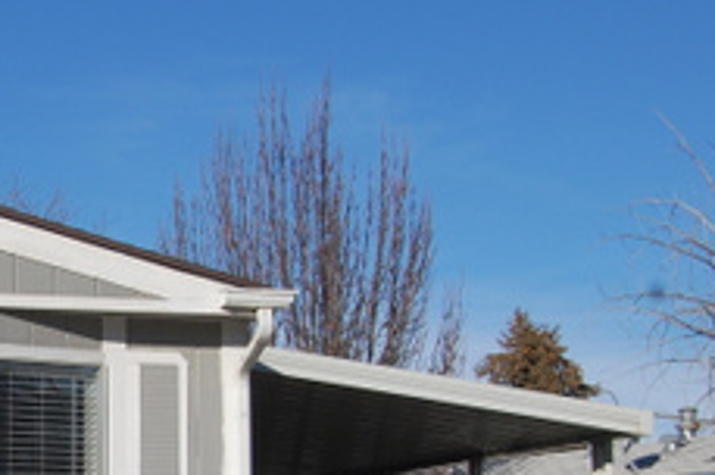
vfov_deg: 12.3
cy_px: 528
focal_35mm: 109
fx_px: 2162
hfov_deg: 17.7
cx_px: -197
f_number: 10
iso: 200
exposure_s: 1/400
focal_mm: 26
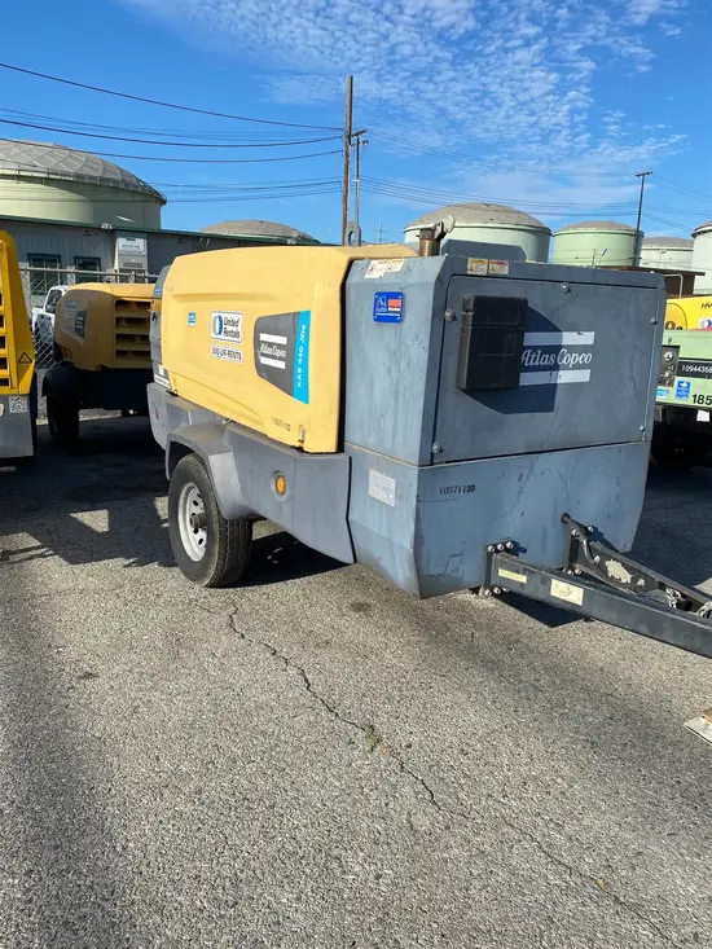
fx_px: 713
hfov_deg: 53.1
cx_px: 356
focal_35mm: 26
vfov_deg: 67.3
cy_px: 474
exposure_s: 1/3125
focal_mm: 4.25
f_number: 1.8
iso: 32
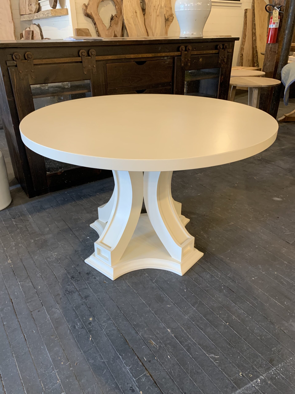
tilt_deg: -28.4
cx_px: 148
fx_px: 295
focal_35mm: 26
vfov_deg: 67.3
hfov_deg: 53.1
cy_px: 197
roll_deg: +0.2
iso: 160
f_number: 1.8
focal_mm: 4.25
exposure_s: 1/60
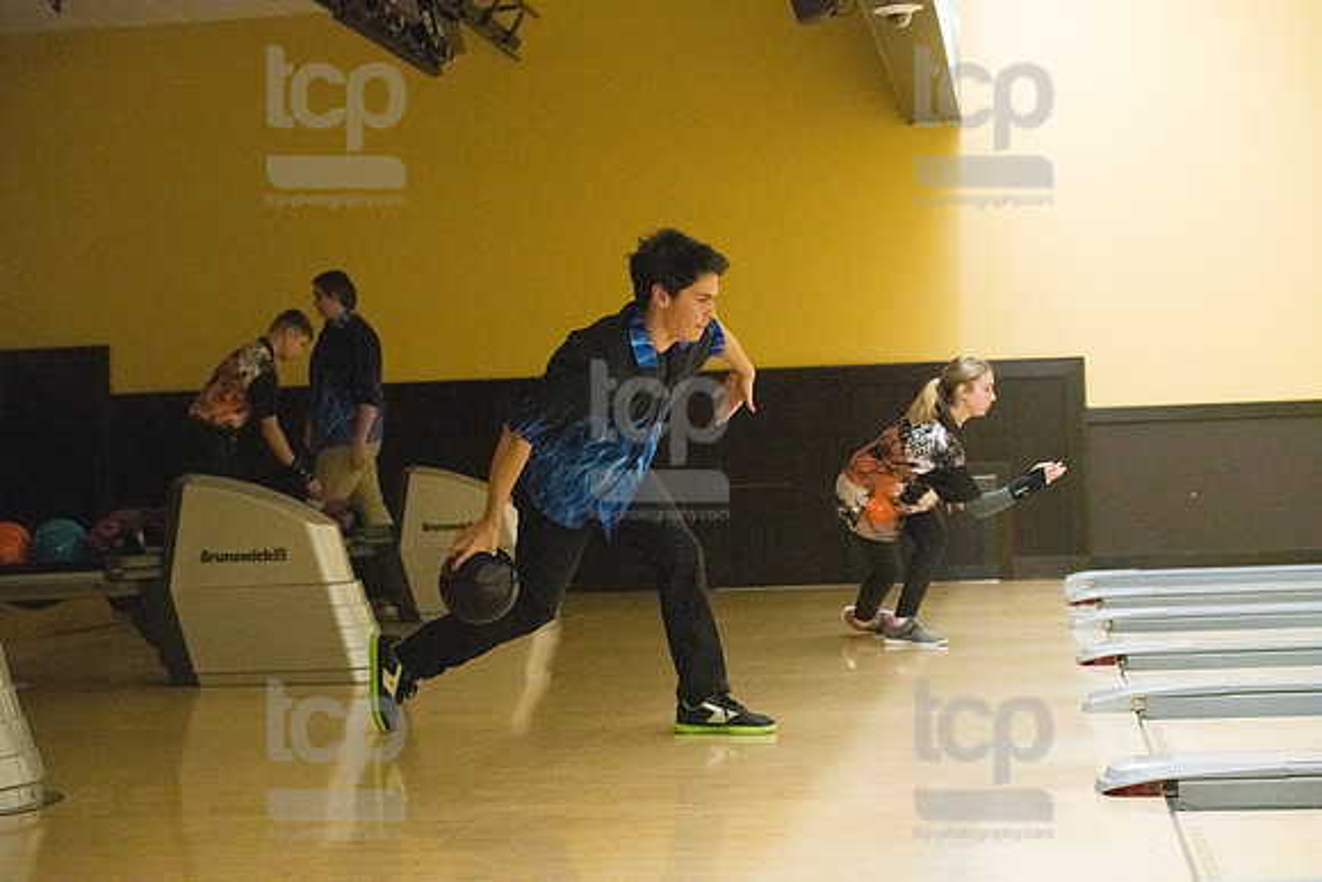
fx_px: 2571
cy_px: 441
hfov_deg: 28.8
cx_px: 661
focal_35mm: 70
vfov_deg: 19.5
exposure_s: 1/1000
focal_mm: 70
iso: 10000
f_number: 4.5
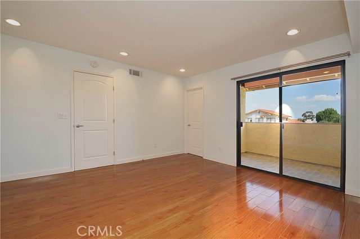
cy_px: 120
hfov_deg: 100.5
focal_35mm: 15
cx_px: 180
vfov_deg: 77.2
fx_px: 150
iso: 200
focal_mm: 10
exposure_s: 1/10
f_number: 8
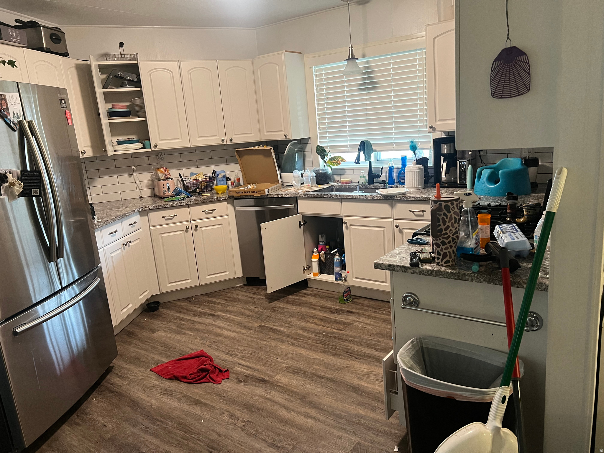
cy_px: 226
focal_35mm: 26
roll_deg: +4.2
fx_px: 454
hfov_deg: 67.3
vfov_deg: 53.1
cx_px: 302
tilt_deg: -9.3
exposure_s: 1/60
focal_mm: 5.7
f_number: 1.5
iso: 250
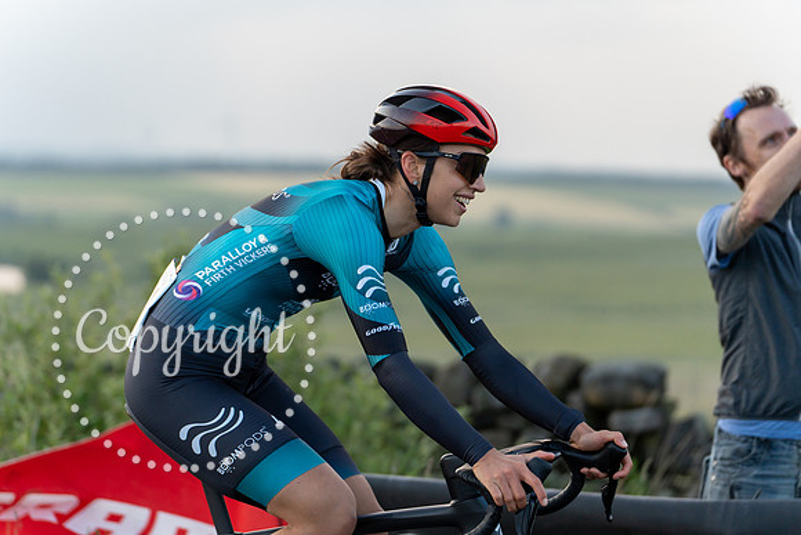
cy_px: 268
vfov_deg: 10.6
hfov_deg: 15.9
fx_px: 2871
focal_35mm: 129
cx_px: 400
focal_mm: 129
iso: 400
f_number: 3.2
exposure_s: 1/1250
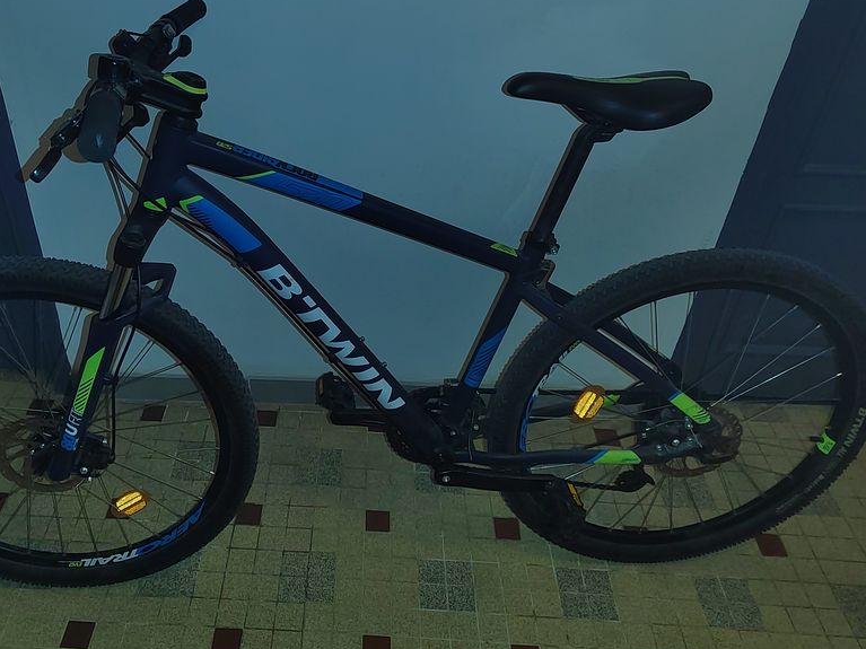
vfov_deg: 46.6
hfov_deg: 59.5
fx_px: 750
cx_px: 347
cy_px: 271
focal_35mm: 30
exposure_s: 1/100
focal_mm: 5.52
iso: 1475
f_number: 1.9
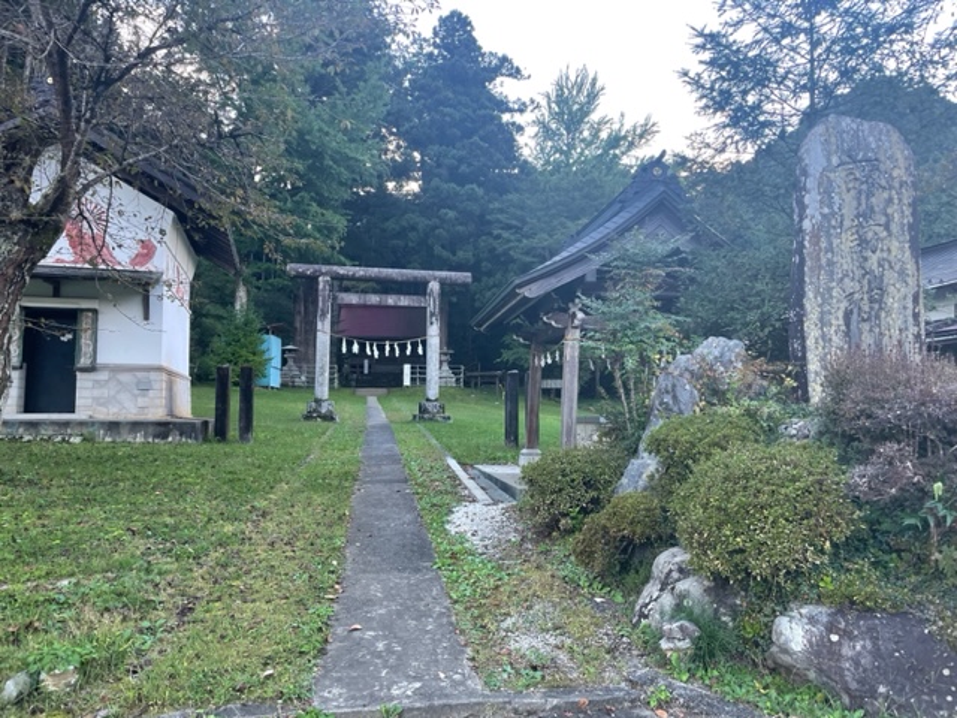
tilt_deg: +4.3
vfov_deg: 53.1
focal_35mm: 26
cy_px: 359
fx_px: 719
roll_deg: +0.8
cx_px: 478
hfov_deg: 67.3
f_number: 1.6
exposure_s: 1/121
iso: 64
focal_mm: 4.2
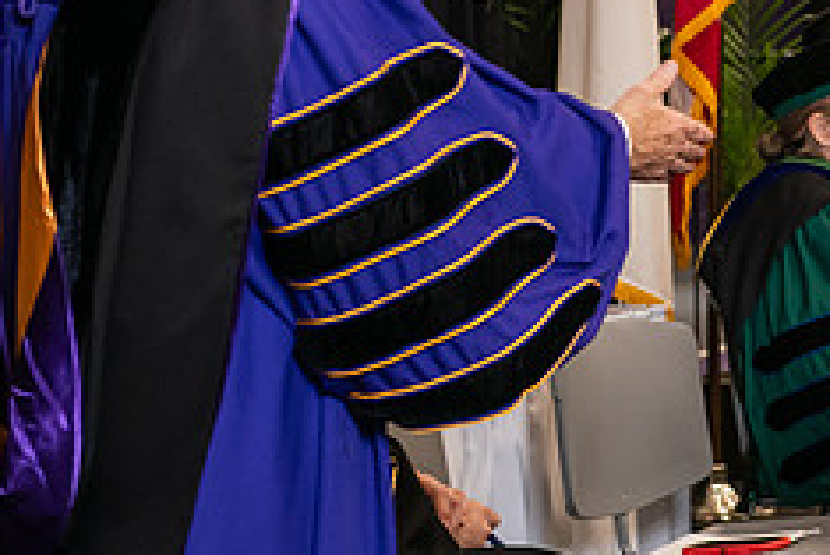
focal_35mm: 163
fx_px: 3760
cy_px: 12
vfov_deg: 8.4
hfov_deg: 12.4
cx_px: 908
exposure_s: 1/125
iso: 1600
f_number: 5
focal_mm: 66
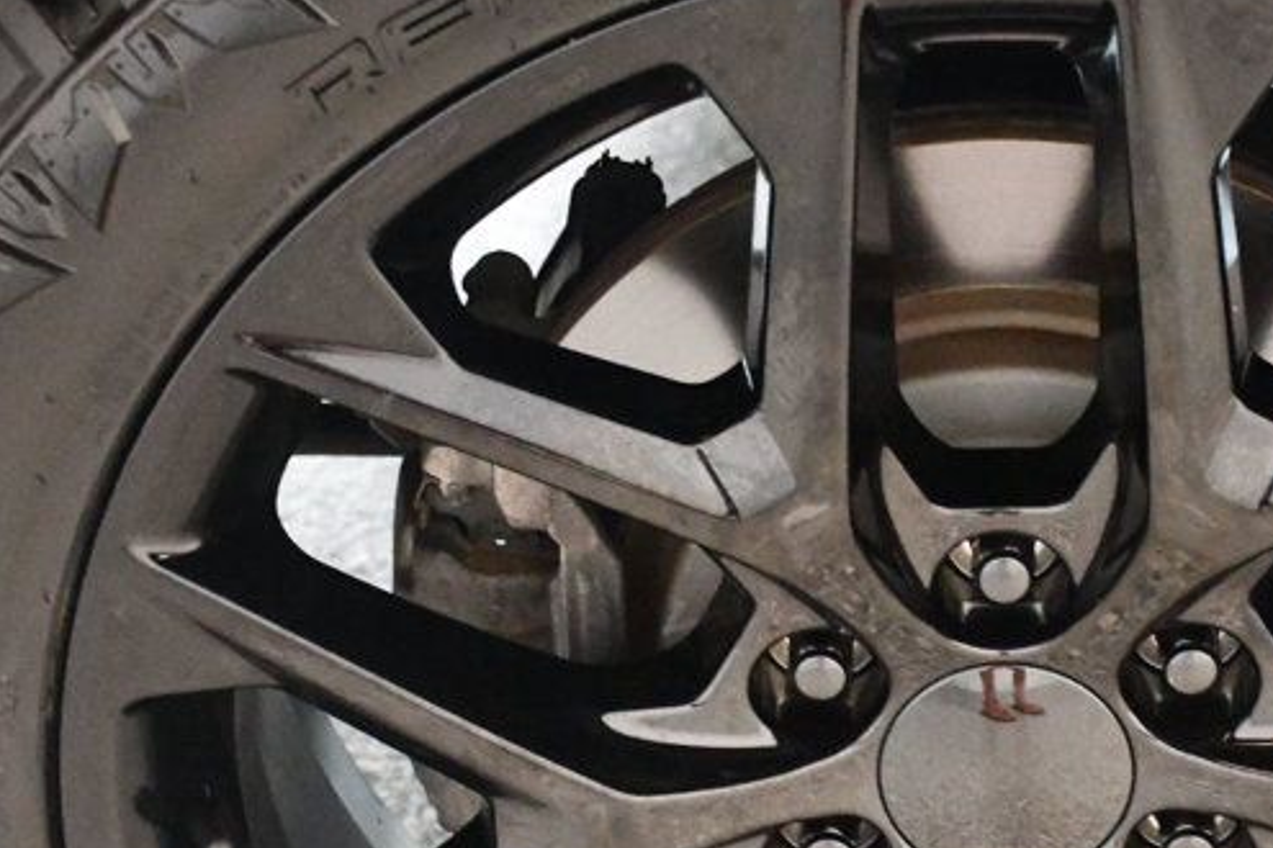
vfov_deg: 11.0
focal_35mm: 124
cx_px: 1024
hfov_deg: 16.4
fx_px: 4384
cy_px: 768
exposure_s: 1/50
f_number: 4.5
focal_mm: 40
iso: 12800
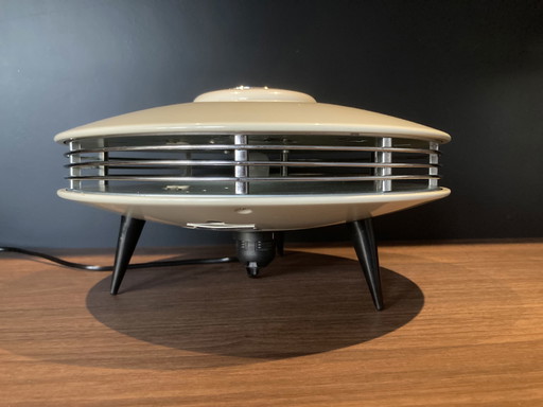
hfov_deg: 63.4
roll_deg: -1.5
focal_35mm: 28
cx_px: 272
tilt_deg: -3.5
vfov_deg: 49.7
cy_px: 204
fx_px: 439
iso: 640
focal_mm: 3.99
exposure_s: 1/30
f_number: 1.8
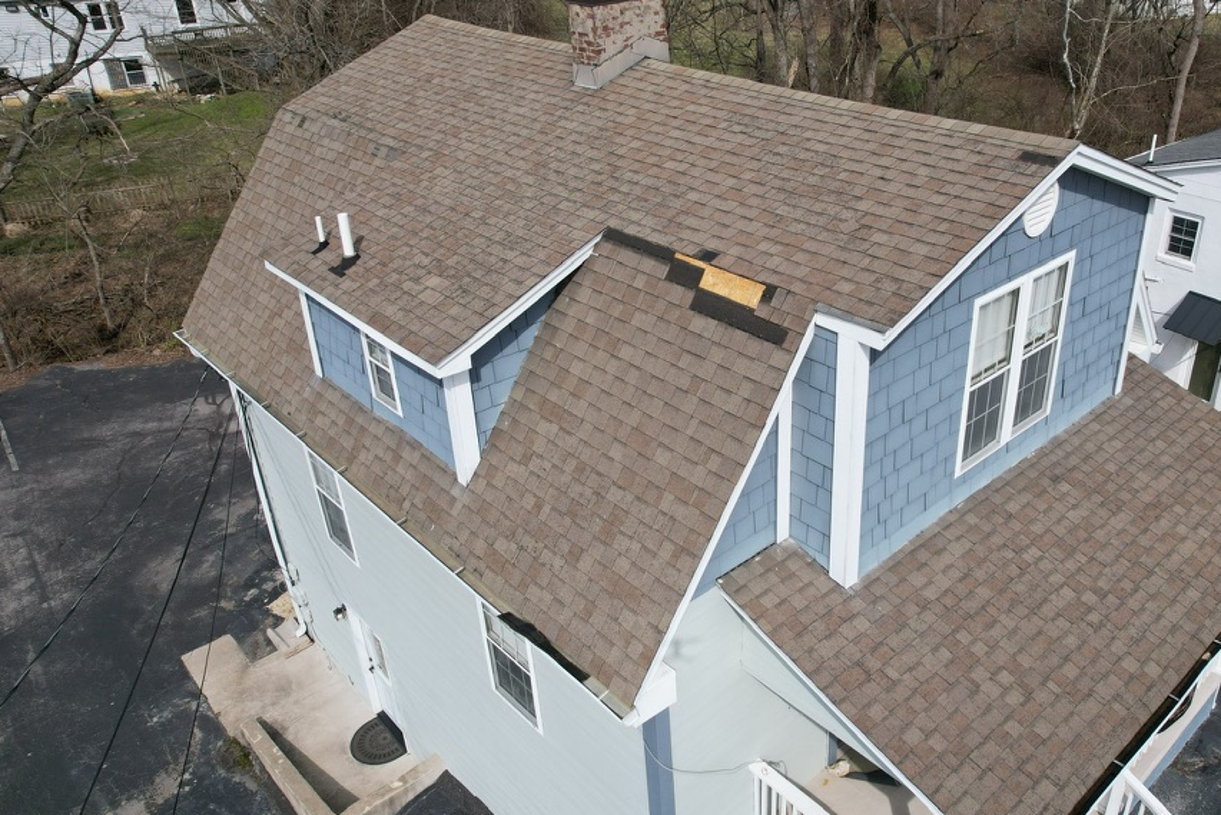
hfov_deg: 64.9
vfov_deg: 46.4
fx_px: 950
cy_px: 384
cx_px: 729
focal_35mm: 28
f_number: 2.8
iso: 160
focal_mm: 8.38
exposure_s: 1/4000
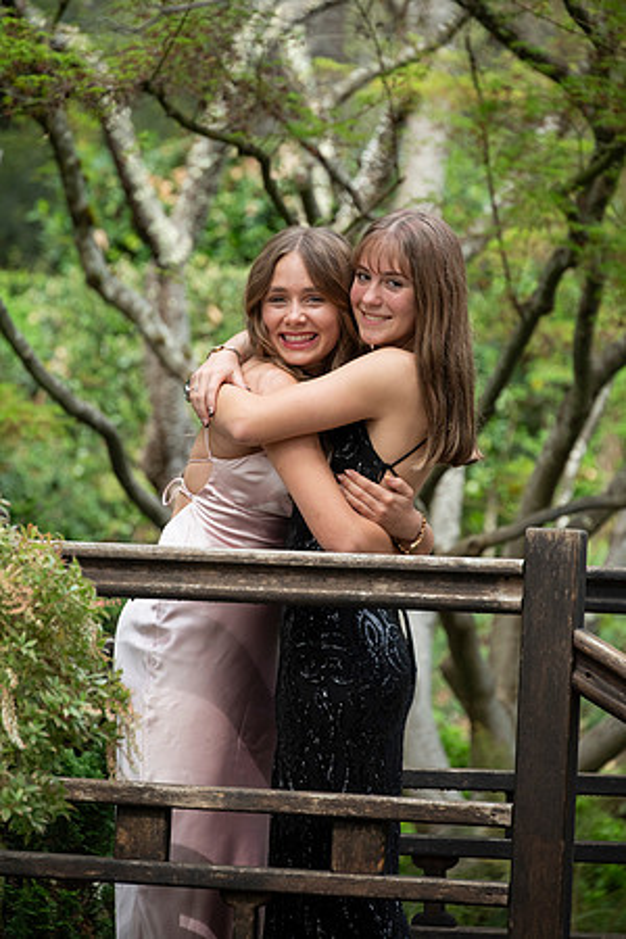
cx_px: 313
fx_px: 5216
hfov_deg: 6.9
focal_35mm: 200
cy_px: 470
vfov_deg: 10.3
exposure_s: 1/800
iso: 1250
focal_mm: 200
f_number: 6.3
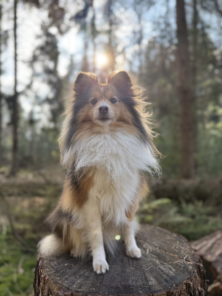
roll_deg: +1.6
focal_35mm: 24
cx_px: 111
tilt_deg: +0.6
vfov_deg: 71.6
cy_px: 148
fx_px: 205
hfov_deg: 56.8
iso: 100
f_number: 1.78
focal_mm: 6.76
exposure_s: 1/607
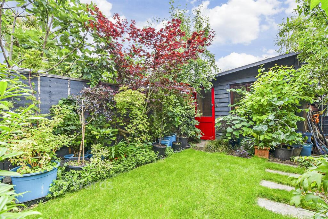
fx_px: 137
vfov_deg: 77.3
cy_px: 110
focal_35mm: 15
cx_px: 164
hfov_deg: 100.4
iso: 320
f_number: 8
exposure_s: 1/60
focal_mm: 10
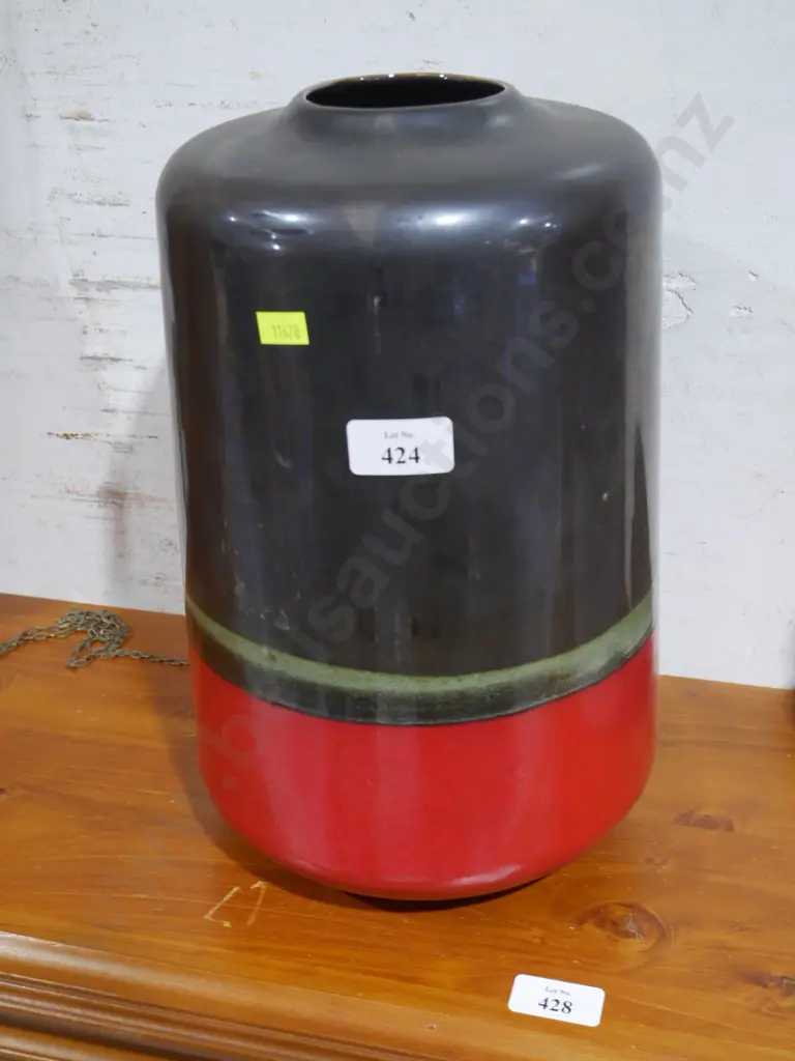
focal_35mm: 46
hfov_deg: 31.5
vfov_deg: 41.2
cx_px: 398
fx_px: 1409
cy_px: 530
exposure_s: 1/60
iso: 1600
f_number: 5.1
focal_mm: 23
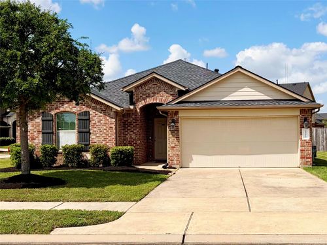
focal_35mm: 26
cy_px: 122
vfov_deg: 53.1
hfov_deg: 67.3
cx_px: 164
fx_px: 246
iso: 50
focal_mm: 5.96
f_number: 1.6
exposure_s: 1/10000
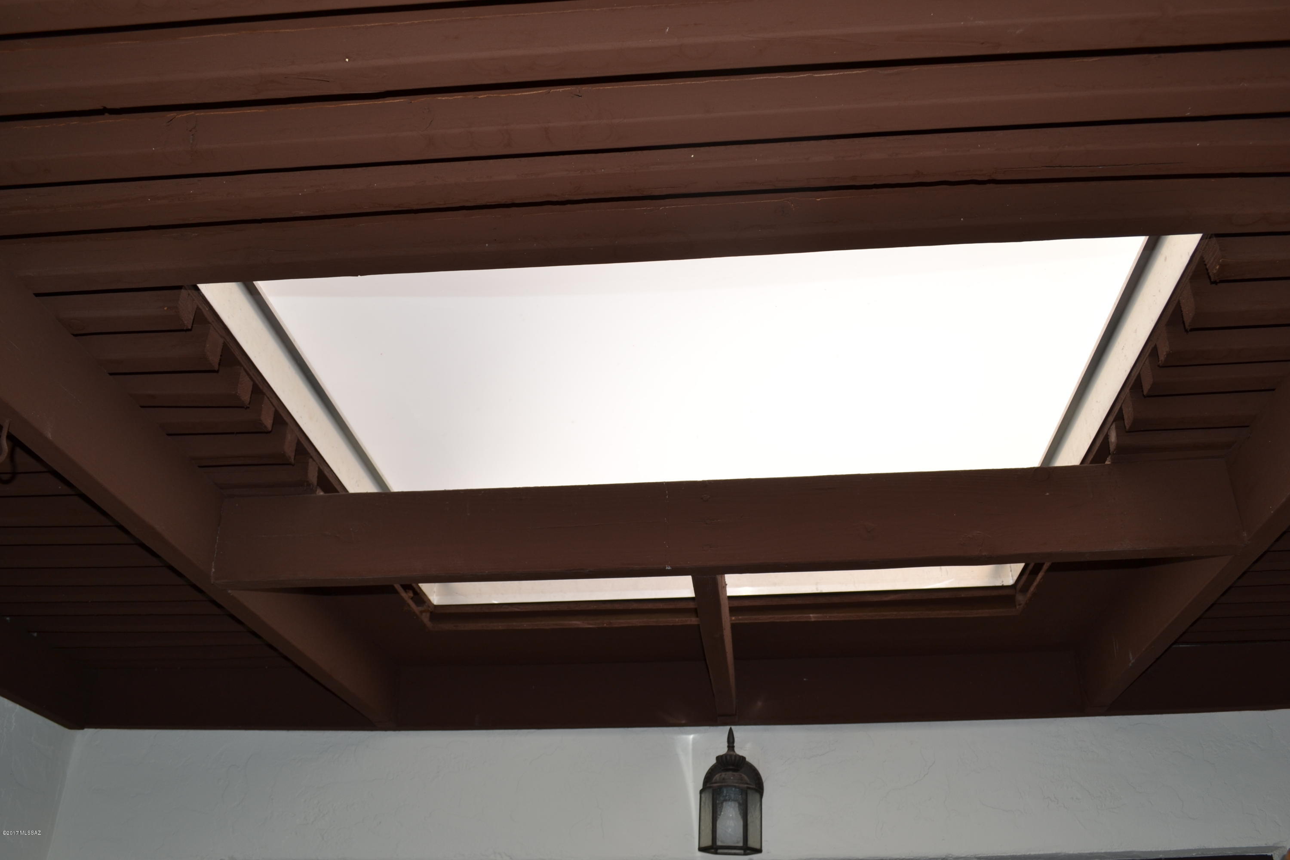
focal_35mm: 33
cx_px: 645
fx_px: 1182
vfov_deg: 40.0
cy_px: 430
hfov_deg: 57.2
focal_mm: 22
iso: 100
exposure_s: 1/200
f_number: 6.3
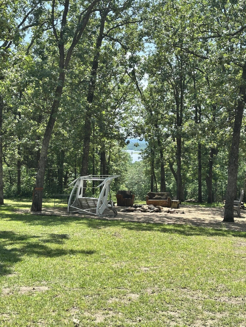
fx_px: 455
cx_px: 123
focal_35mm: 48
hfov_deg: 30.3
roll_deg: -1.3
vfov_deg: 39.7
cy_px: 164
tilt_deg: -1.1
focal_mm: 6.86
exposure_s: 1/1376
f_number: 1.78
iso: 64
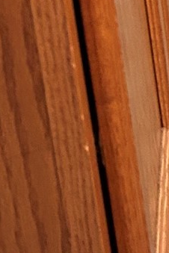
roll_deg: +1.5
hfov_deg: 7.5
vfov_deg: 12.9
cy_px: -95
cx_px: 558
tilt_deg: -16.8
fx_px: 1077
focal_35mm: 153
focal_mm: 5.7
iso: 400
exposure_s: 1/60
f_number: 1.5
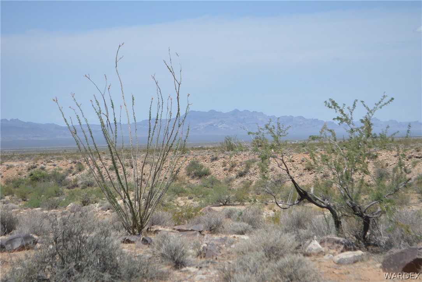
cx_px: 211
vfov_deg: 16.6
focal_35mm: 82
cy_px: 141
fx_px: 968
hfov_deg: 24.6
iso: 400
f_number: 7.1
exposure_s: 1/1600
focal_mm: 55
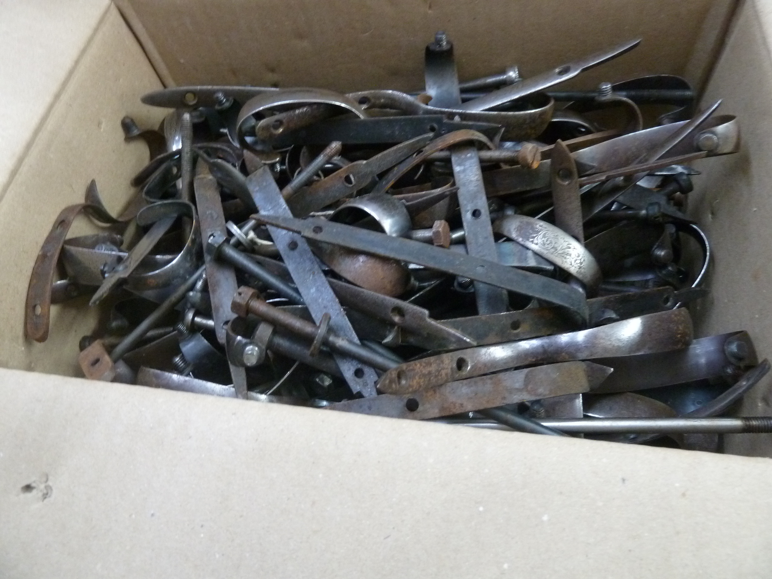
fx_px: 558
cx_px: 386
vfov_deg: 54.9
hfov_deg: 69.4
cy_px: 290
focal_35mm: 25
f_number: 3.3
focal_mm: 4.1
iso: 400
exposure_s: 1/13
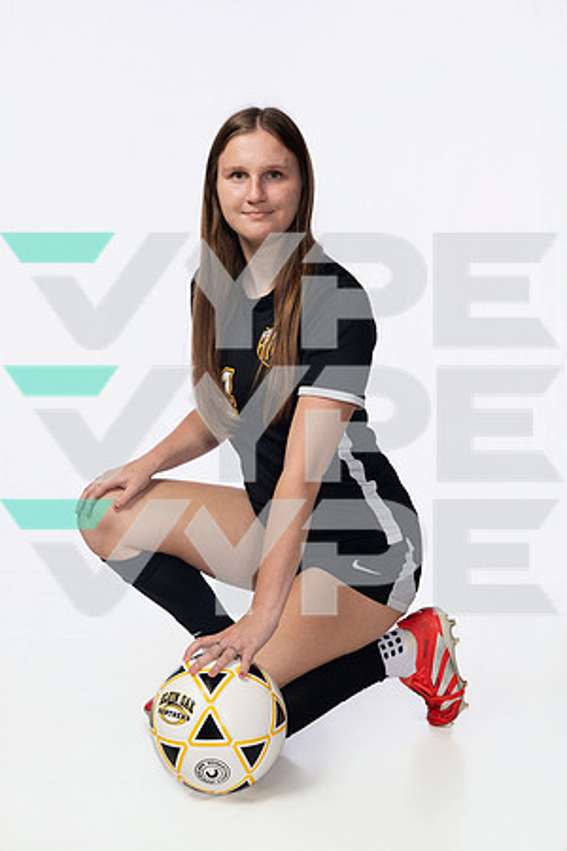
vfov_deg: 42.7
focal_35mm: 46
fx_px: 1087
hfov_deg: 29.2
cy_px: 426
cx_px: 284
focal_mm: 46
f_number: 6.3
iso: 640
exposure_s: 1/250
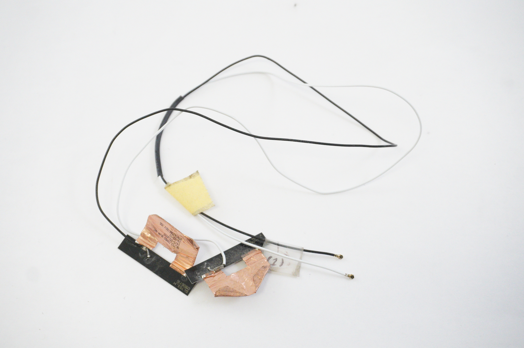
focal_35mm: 42
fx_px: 611
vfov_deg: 31.8
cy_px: 174
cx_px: 262
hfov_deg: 46.4
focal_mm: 28
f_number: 5.6
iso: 6400
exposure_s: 1/320
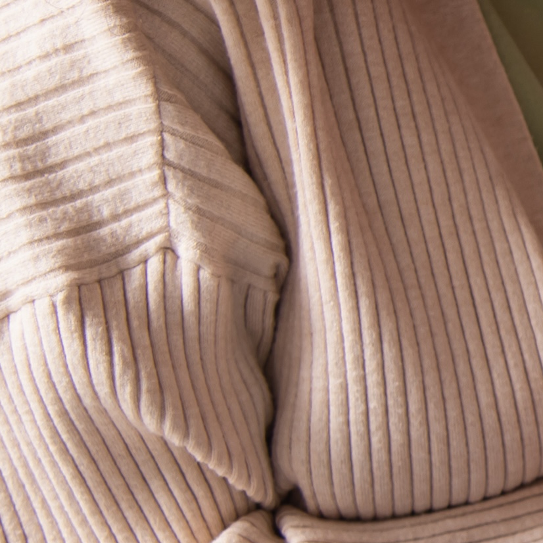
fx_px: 2804
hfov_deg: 10.0
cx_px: 1204
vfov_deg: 11.1
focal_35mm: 158
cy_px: 338
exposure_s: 1/200
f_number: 4
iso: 64
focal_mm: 32
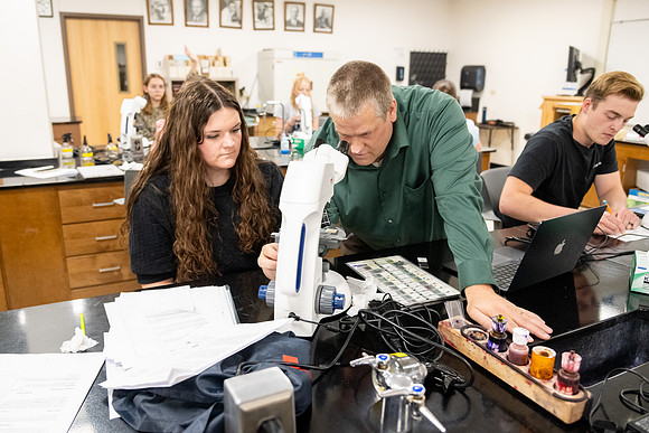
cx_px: 308
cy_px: 213
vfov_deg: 47.3
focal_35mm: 27
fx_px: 494
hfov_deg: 66.6
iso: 2000
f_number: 4
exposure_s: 1/200
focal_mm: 24
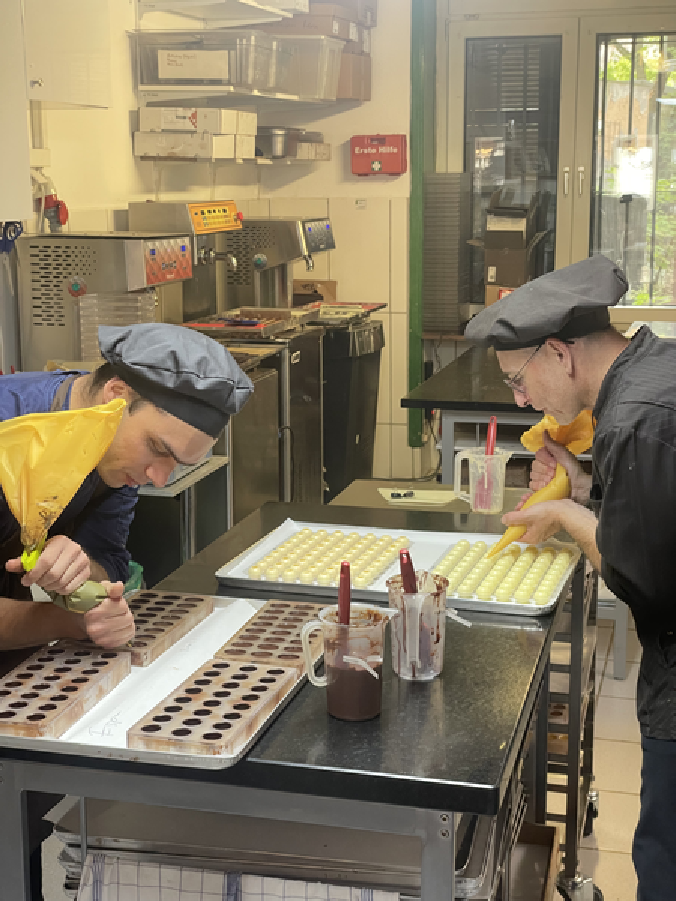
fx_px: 1354
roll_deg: +0.3
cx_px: 338
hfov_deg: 28.0
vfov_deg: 36.8
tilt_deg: -13.2
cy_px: 450
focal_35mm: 52
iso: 160
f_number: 2
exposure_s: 1/50
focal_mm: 6
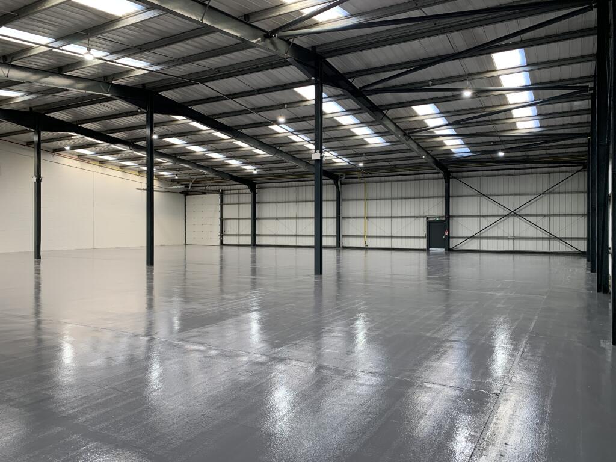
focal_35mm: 26
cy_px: 231
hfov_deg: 67.3
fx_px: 463
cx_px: 308
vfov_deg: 53.1
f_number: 1.8
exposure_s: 1/90
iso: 100
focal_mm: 4.25
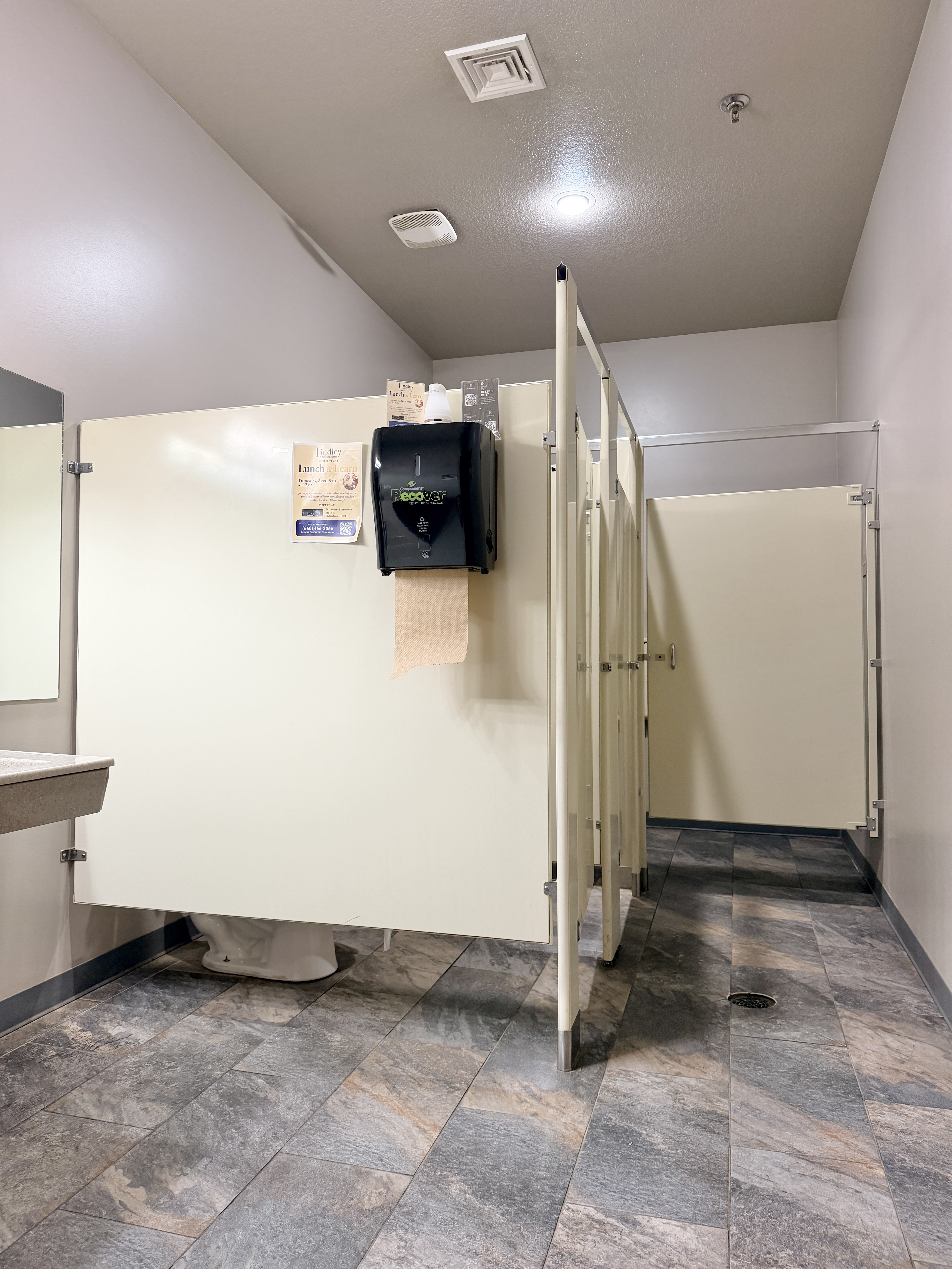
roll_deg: -0.3
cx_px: 476
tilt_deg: +1.5
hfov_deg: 56.8
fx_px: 880
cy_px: 634
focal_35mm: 24
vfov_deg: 71.6
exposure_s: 1/60
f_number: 1.78
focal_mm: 6.76
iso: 200
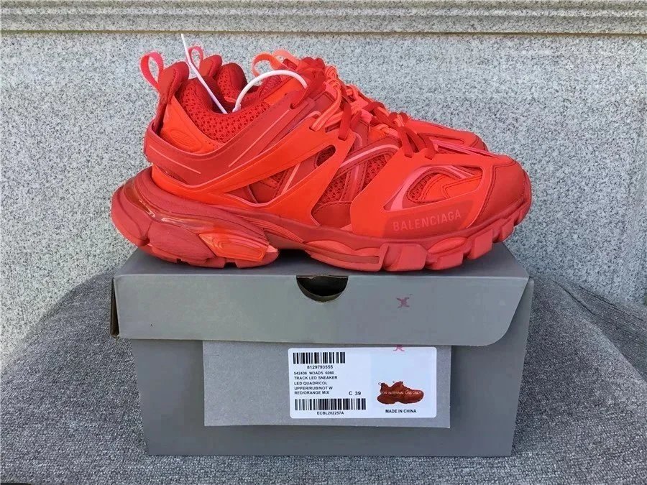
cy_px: 242
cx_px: 324
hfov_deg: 58.4
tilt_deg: -19.6
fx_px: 579
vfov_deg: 45.4
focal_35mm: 31
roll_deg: +0.1
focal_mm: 3.3
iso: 25
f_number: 2.4
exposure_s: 1/114
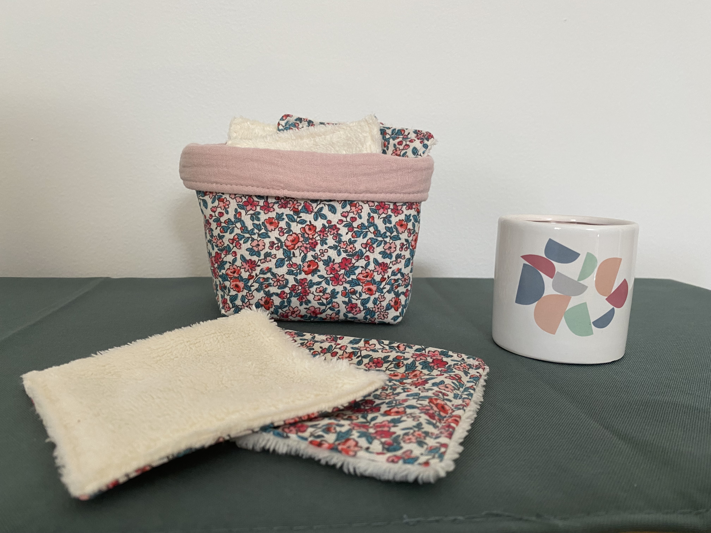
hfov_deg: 67.3
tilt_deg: -9.3
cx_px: 356
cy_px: 266
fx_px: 534
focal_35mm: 26
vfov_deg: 53.1
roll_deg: -1.0
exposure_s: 1/68
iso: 125
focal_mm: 4.25
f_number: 1.8
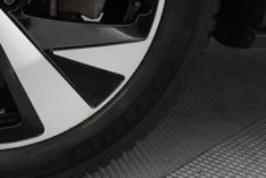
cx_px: -1
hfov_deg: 25.3
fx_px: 562
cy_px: -20
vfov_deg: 17.4
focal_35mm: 76
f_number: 5.6
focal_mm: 24
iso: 5000
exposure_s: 1/80
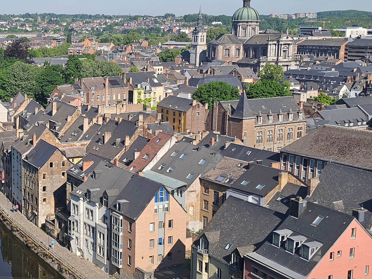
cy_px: 138
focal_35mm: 60
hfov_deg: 31.0
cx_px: 52
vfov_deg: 24.4
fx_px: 645
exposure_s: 1/351
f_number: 1.7
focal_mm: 6.3
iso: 10
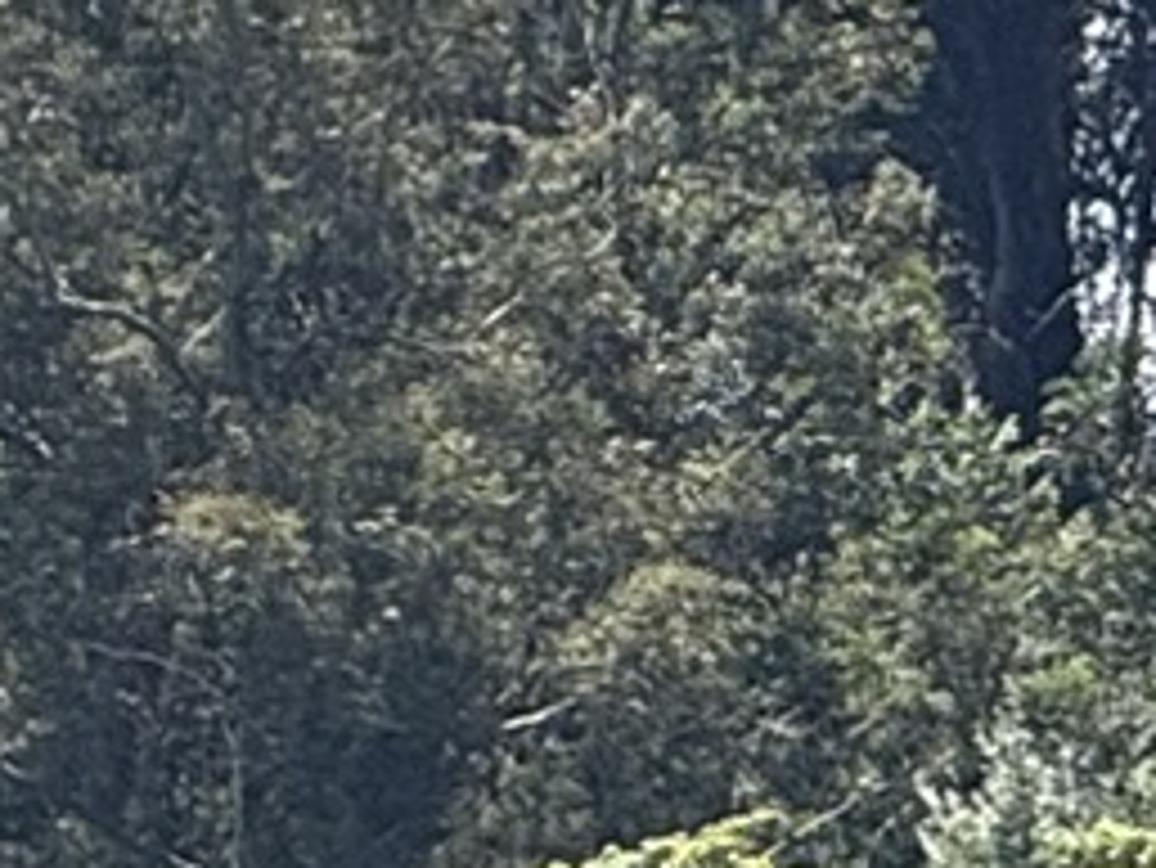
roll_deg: -0.2
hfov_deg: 2.0
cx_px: -2717
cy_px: 1610
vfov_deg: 1.6
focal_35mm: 957
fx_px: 31974
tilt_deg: +0.3
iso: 50
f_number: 2.8
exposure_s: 1/951
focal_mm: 15.66
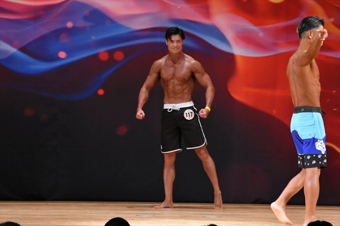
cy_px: 113
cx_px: 170
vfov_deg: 5.4
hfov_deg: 8.1
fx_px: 2407
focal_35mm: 255
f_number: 5.6
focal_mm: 170
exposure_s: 1/400
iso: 3200
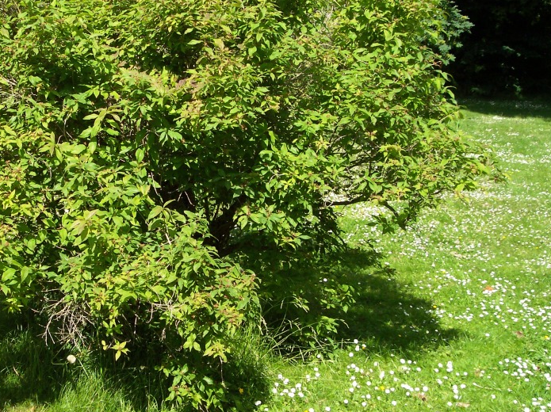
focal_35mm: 56
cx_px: 166
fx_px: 891
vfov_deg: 25.8
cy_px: 122
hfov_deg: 33.9
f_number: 4.8
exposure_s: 1/500
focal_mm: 8
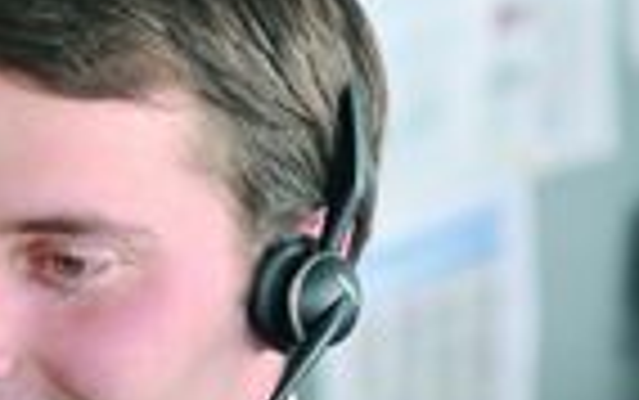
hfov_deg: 4.4
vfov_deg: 2.8
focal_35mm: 469
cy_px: 207
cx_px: -441
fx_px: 8171
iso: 320
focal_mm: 85
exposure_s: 1/100
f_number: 3.2
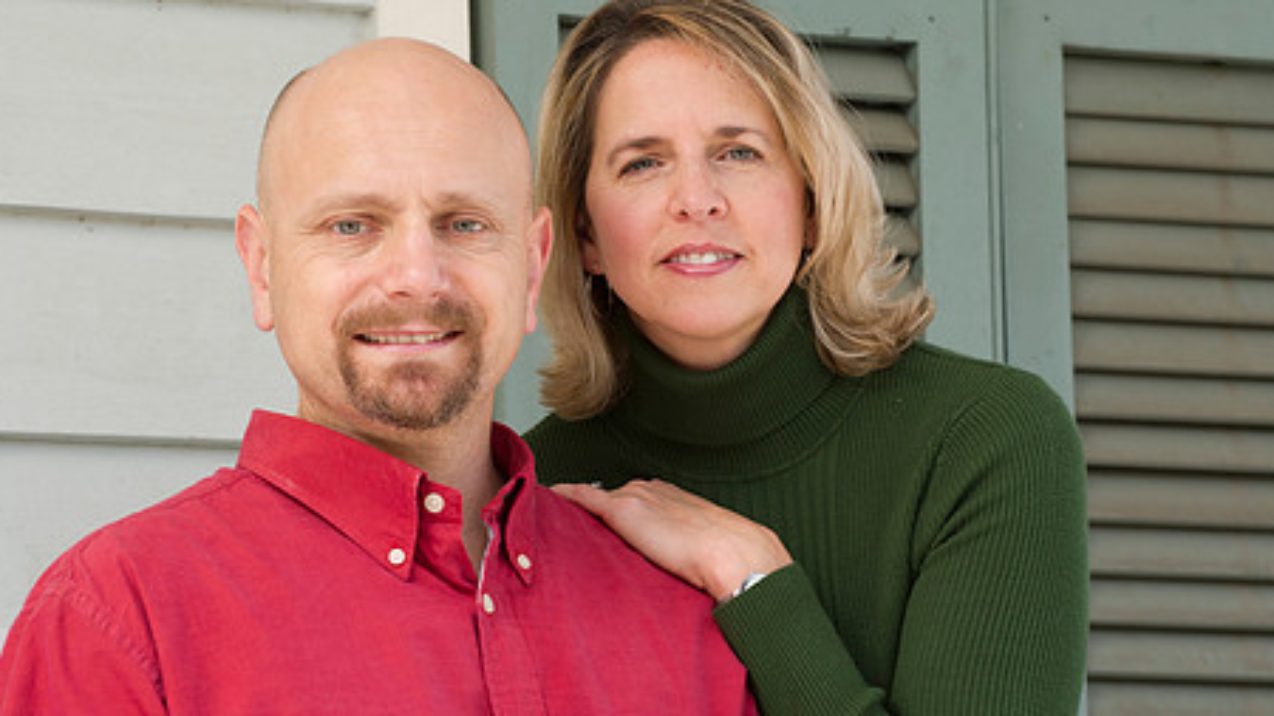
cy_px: 425
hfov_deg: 10.3
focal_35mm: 209
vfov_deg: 5.8
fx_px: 7059
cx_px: 575
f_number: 5.6
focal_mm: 155
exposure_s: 1/100
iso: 200
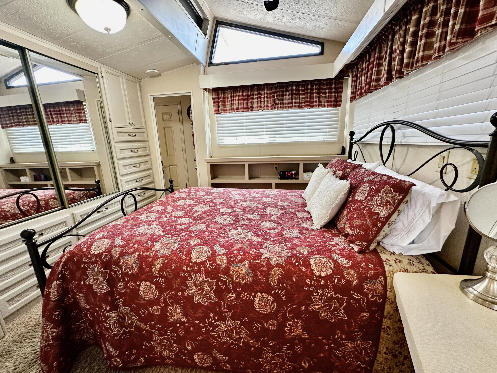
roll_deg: +2.3
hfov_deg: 102.1
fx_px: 201
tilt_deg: -11.8
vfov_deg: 85.7
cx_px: 248
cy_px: 186
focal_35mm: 14
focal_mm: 2.22
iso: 250
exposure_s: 1/120
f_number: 2.2
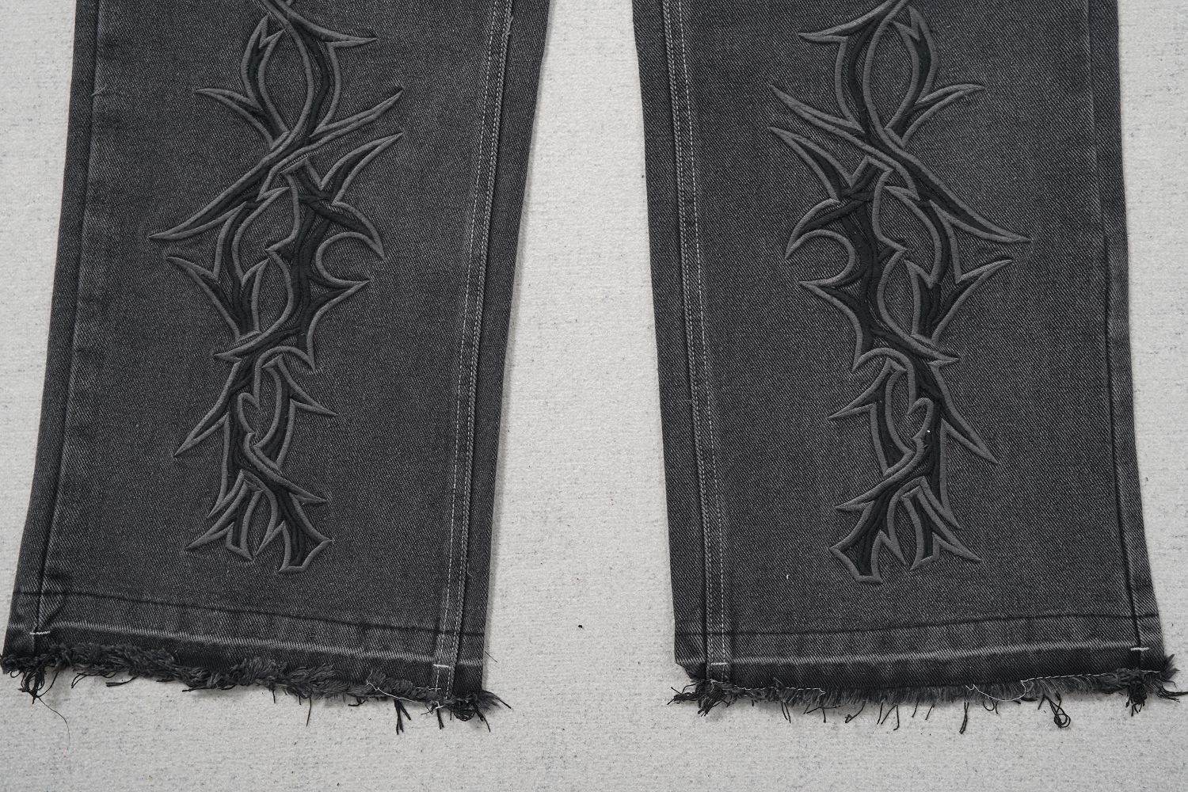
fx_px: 1155
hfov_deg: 54.4
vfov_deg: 37.9
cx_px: 594
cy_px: 396
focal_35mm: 35
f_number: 10
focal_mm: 35
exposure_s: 1/100
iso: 1600
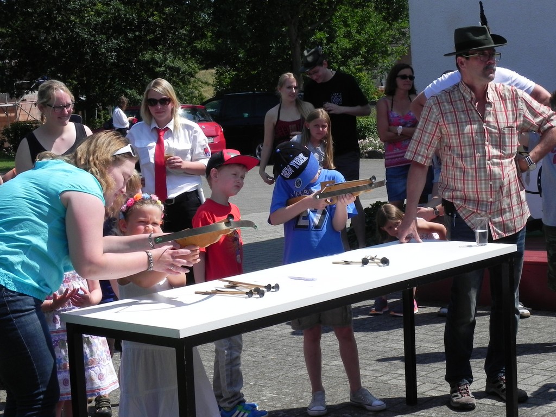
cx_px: 278
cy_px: 208
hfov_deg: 26.0
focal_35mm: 75
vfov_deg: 19.6
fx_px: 1205
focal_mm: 13.4
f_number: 8
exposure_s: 1/478
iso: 160
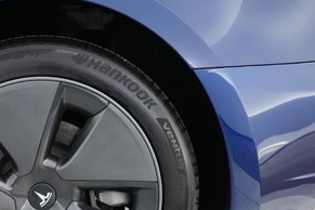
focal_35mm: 55
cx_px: 48
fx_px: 481
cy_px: 196
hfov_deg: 34.7
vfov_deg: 23.8
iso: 6400
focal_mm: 25
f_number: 2.8
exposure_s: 1/160
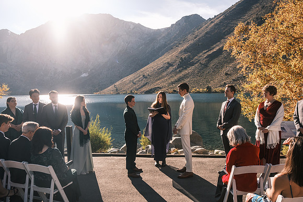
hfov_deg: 67.4
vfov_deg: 48.0
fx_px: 227
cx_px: 152
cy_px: 101
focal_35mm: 27
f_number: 3.2
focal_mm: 18
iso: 320
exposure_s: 1/2500
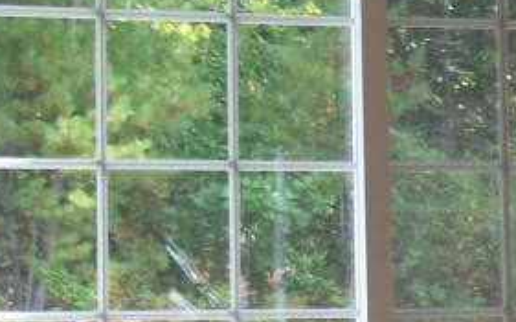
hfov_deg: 13.9
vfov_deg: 8.9
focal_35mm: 147
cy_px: 269
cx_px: 591
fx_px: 2065
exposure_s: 1/180
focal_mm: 8
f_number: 2.8
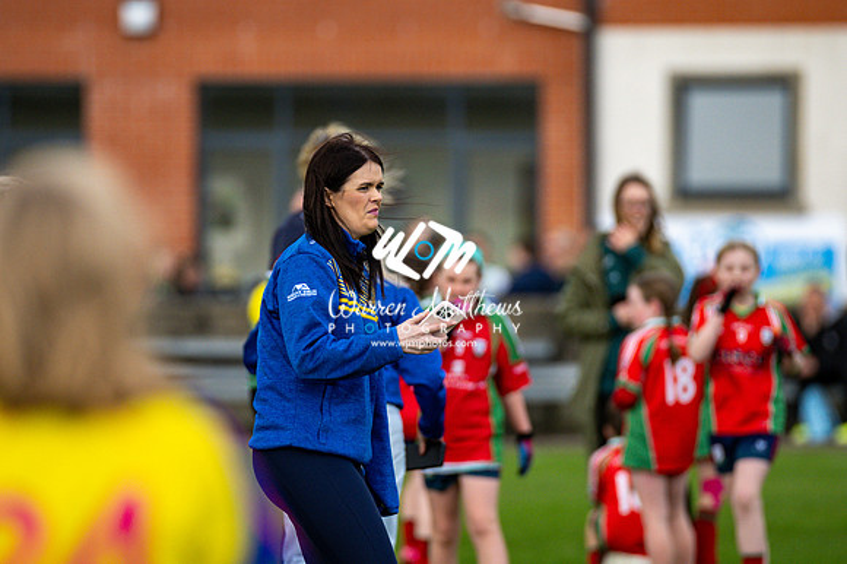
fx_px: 10581
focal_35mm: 450
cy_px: 282
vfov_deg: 3.1
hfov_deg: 4.6
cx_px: 424
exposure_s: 1/6400
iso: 800
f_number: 2.8
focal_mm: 300
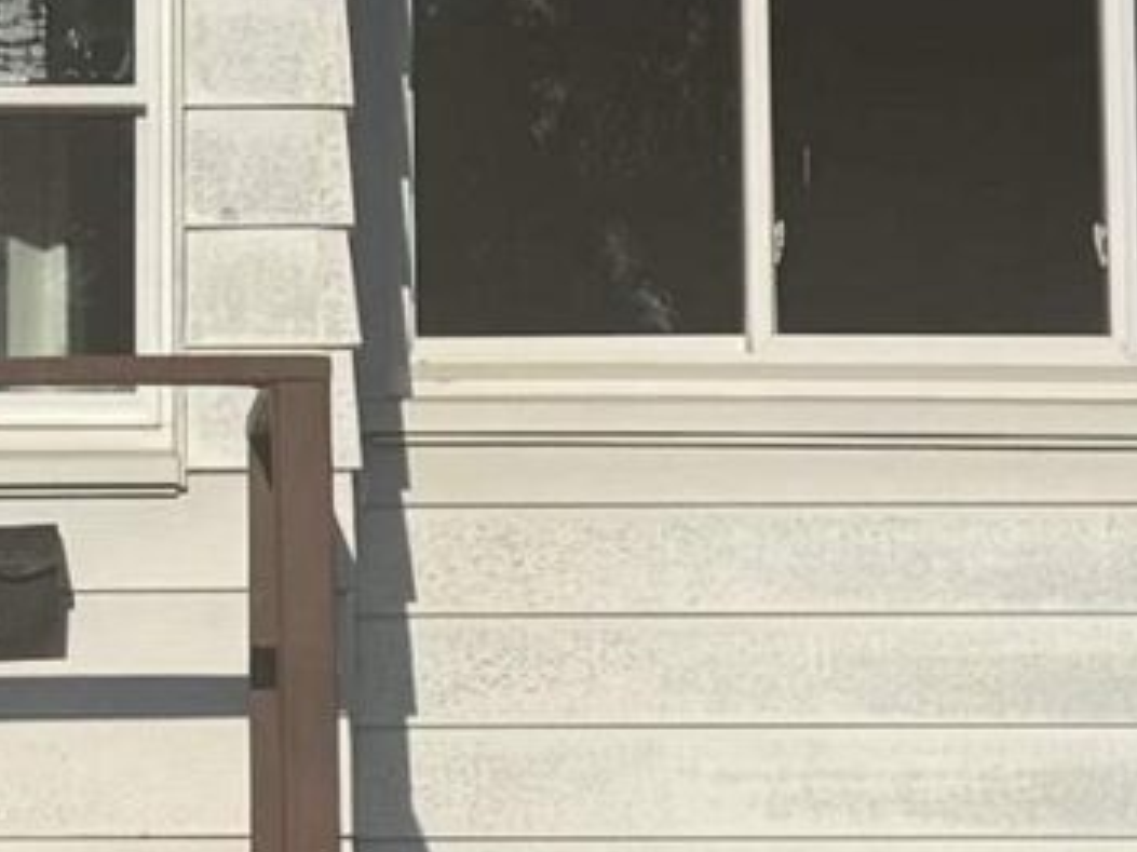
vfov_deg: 8.4
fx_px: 5746
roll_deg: +0.4
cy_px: 26
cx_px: 139
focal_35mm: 175
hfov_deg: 11.2
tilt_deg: +7.2
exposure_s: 1/9009
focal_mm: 6.76
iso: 80
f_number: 1.78
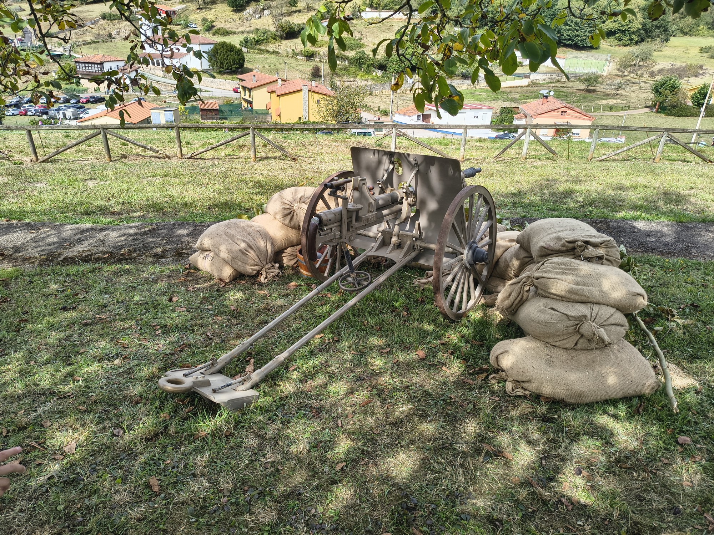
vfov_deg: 58.9
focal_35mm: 23
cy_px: 268
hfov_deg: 73.9
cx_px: 357
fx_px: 474
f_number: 1.8
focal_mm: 5.56
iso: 101
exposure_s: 1/1109
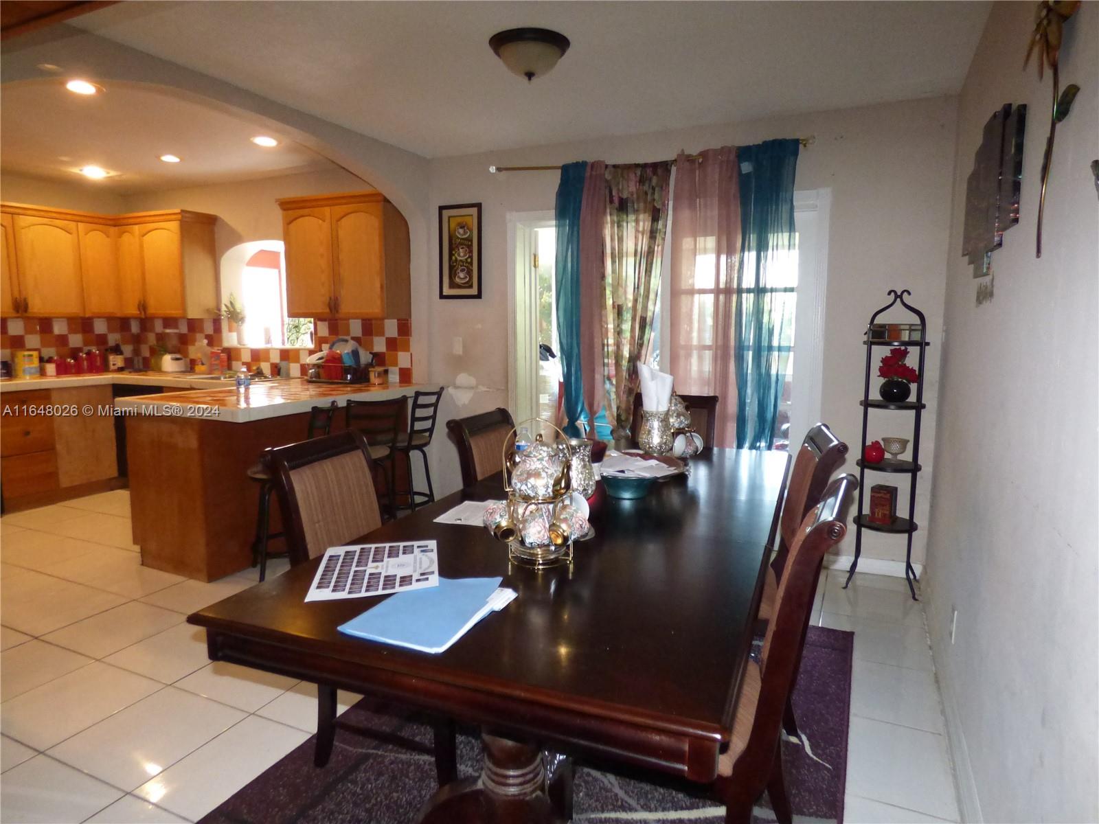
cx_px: 550
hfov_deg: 81.7
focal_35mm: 20
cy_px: 412
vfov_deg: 66.0
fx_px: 635
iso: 800
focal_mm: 3.58
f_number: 2.8
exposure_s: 1/60
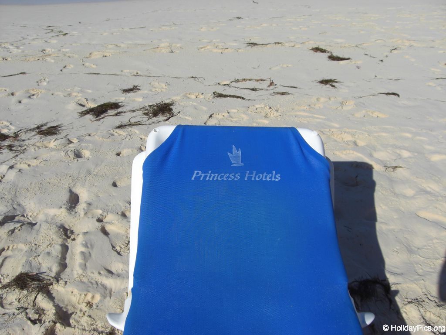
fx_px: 490
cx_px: 223
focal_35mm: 38
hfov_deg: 49.0
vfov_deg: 37.7
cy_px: 168
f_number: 8
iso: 64
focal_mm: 6.2
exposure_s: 1/320
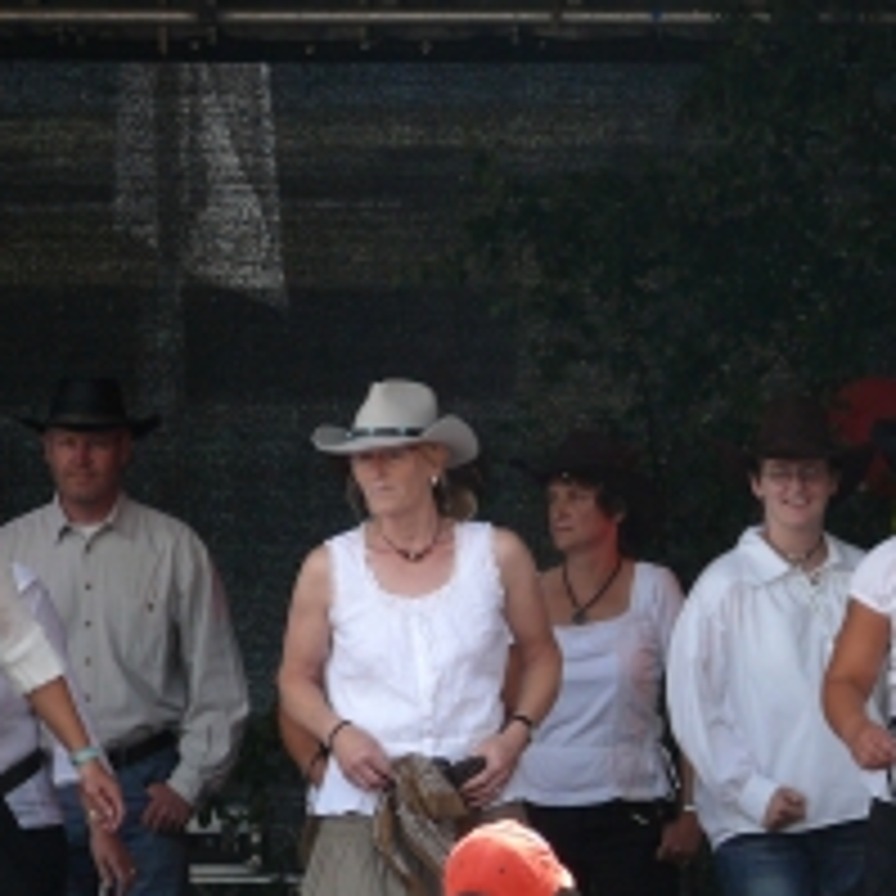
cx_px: 536
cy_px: 610
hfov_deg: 5.7
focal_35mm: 305
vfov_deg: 5.7
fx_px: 8932
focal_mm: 29
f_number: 3.6
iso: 160
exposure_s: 1/500
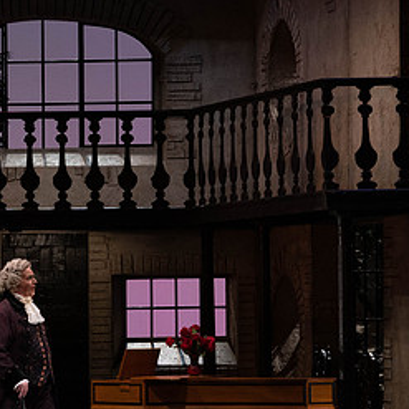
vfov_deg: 8.7
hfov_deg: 8.7
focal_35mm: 202
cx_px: 162
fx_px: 2700
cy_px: 213
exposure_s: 1/250
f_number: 8
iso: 3200
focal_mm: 101
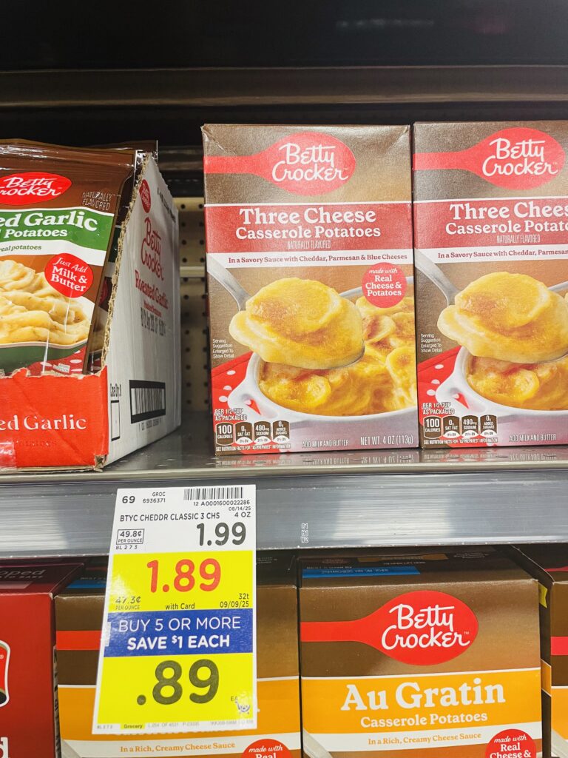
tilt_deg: -0.6
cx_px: 284
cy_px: 379
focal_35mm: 26
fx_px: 569
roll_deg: +1.4
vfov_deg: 67.3
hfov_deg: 53.1
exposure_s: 1/60
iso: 100
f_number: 1.6
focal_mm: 4.2
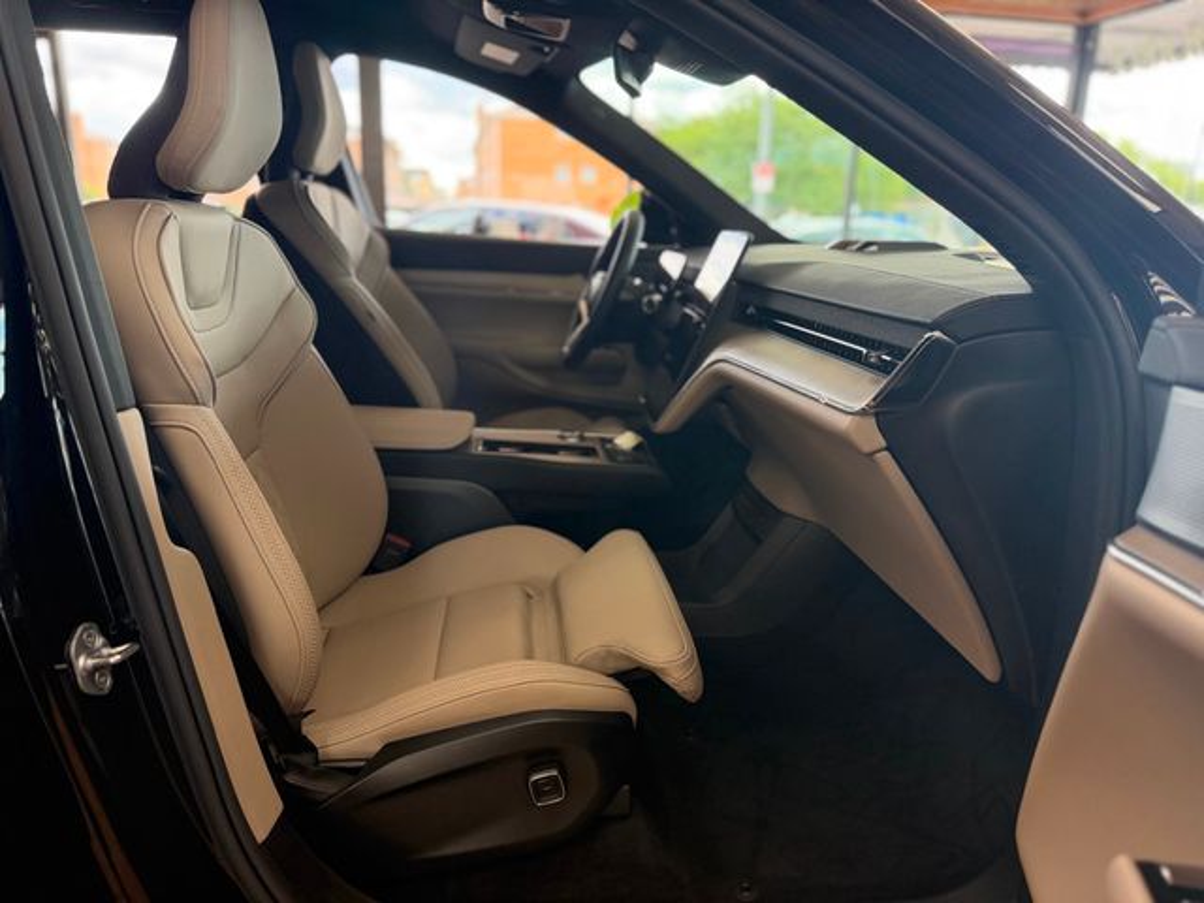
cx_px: 602
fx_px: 835
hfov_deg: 71.6
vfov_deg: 56.8
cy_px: 452
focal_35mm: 24
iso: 200
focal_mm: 6.76
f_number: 1.78
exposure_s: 1/168
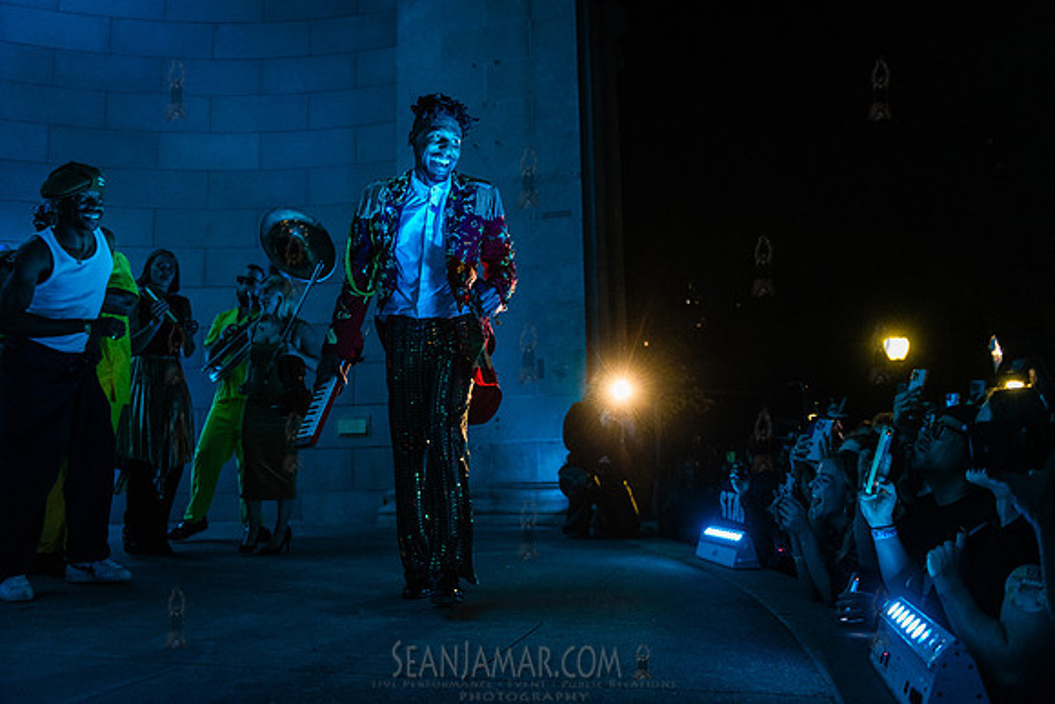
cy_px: 352
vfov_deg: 44.7
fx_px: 855
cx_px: 529
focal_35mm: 29
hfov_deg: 63.3
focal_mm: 29
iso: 8000
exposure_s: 1/200
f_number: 2.8
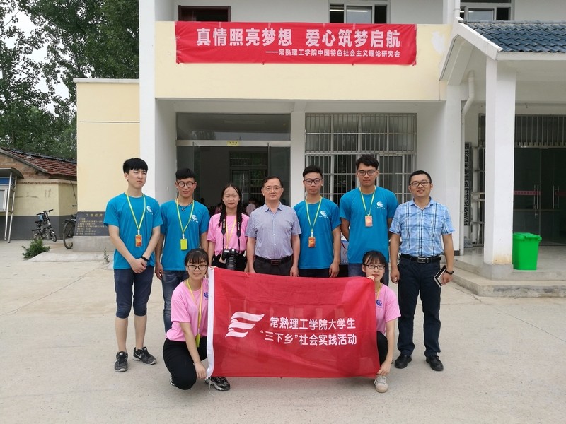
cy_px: 212
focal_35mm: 27
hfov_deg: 65.3
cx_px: 283
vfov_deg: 51.4
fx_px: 441
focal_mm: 4.5
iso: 50
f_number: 2.2
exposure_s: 1/271
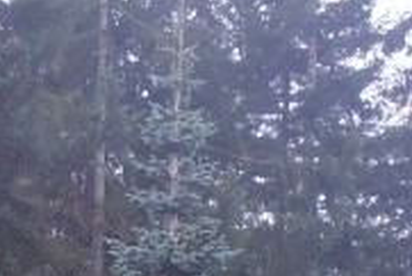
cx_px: 50
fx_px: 2497
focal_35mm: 218
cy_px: 650
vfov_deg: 6.1
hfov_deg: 9.4
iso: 80
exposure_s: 1/200
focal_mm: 6.61
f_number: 3.9
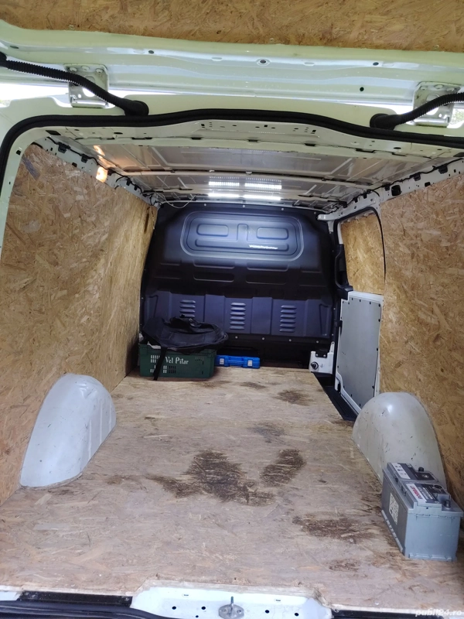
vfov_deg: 71.6
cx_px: 232
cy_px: 310
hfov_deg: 56.8
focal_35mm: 24
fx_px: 429
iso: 447
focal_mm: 5.25
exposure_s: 1/25
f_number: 1.75
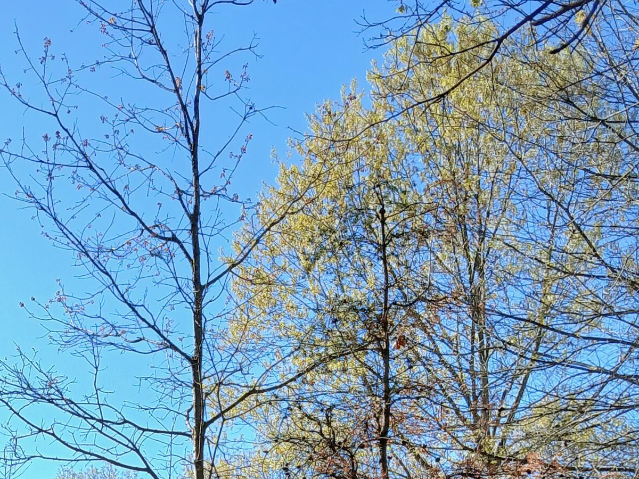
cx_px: 34
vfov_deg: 21.2
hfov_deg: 28.4
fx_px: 1200
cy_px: 555
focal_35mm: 65
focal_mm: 3.98
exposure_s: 1/333
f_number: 1.8
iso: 20
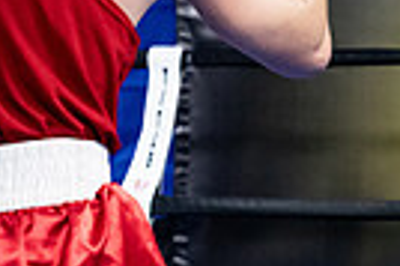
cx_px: 510
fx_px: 3374
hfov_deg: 6.7
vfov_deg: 4.5
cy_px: 250
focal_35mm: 304
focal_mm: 70
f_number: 2.8
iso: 8000
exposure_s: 1/1000
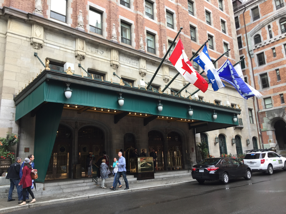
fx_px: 240
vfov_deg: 48.2
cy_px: 107
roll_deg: +1.9
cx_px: 143
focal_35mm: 29
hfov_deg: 61.7
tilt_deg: +13.5
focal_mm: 4.15
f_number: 2.2
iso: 32
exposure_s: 1/126
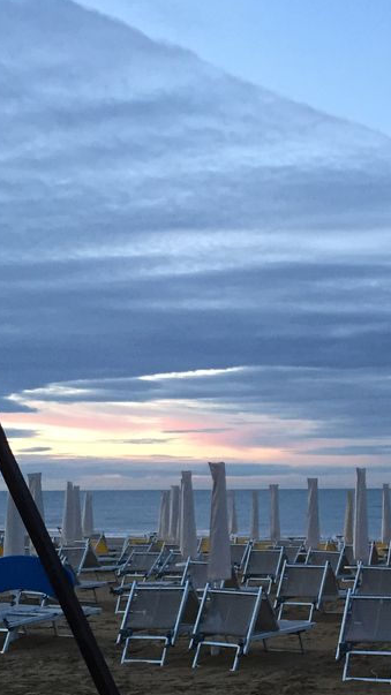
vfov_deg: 33.5
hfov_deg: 18.8
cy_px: 467
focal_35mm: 62
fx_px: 1143
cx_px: 409
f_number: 2.2
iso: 100
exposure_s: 1/30
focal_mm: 4.15
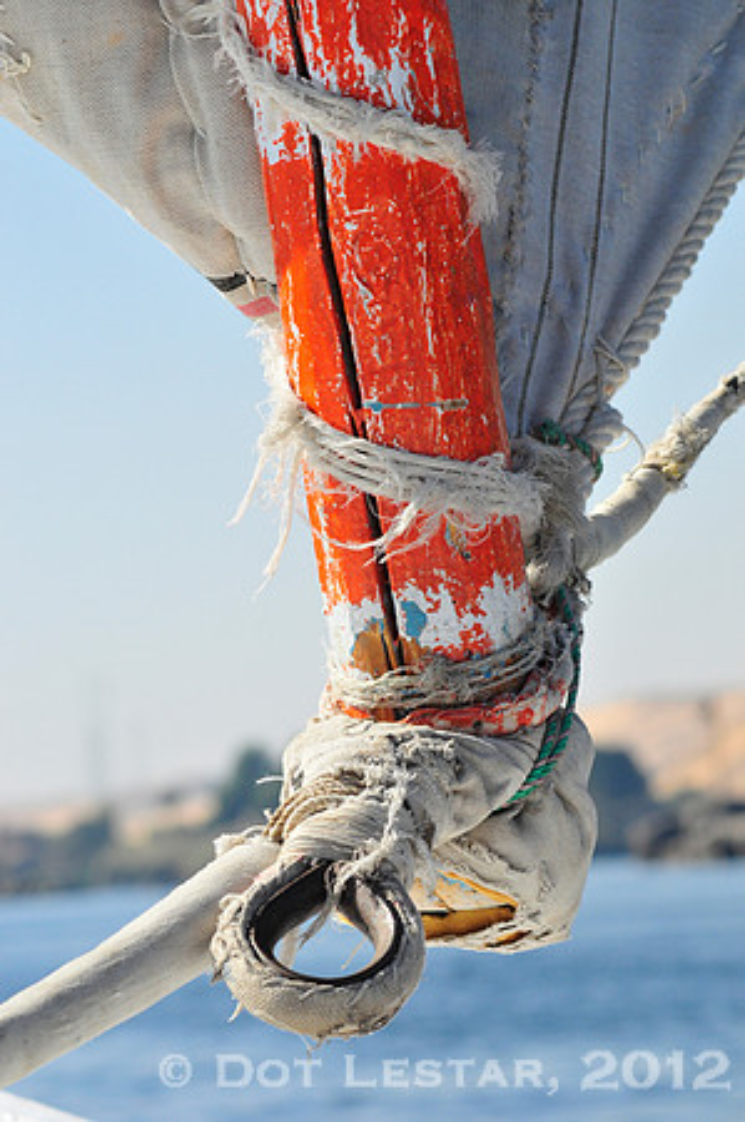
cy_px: 561
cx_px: 372
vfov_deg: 12.2
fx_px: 5227
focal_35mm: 168
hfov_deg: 8.2
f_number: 13
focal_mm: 112
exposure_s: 1/640
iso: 500
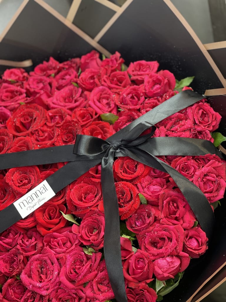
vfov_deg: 30.3
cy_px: 151
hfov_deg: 22.9
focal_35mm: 64
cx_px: 113
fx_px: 557
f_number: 2.2
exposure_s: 1/100
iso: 200
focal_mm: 7.5
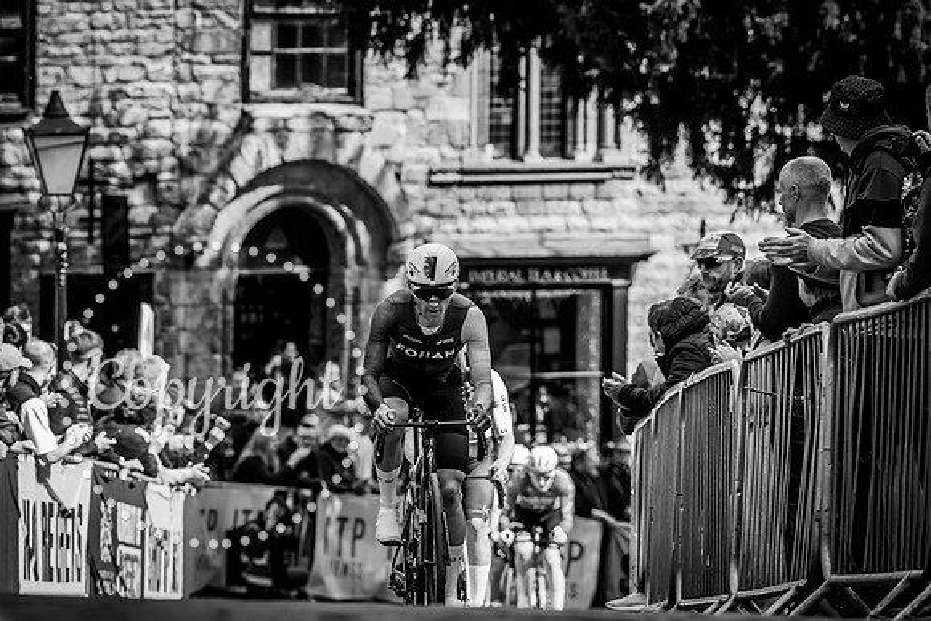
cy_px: 192
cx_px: 487
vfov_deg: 4.9
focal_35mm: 283
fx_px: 7316
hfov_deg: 7.3
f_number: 5
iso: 500
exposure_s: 1/1000
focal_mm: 200
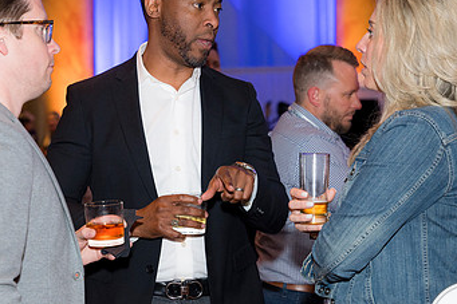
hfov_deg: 18.9
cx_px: 173
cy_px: 156
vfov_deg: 12.7
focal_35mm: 108
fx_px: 1370
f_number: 4
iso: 800
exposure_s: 1/100
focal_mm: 61
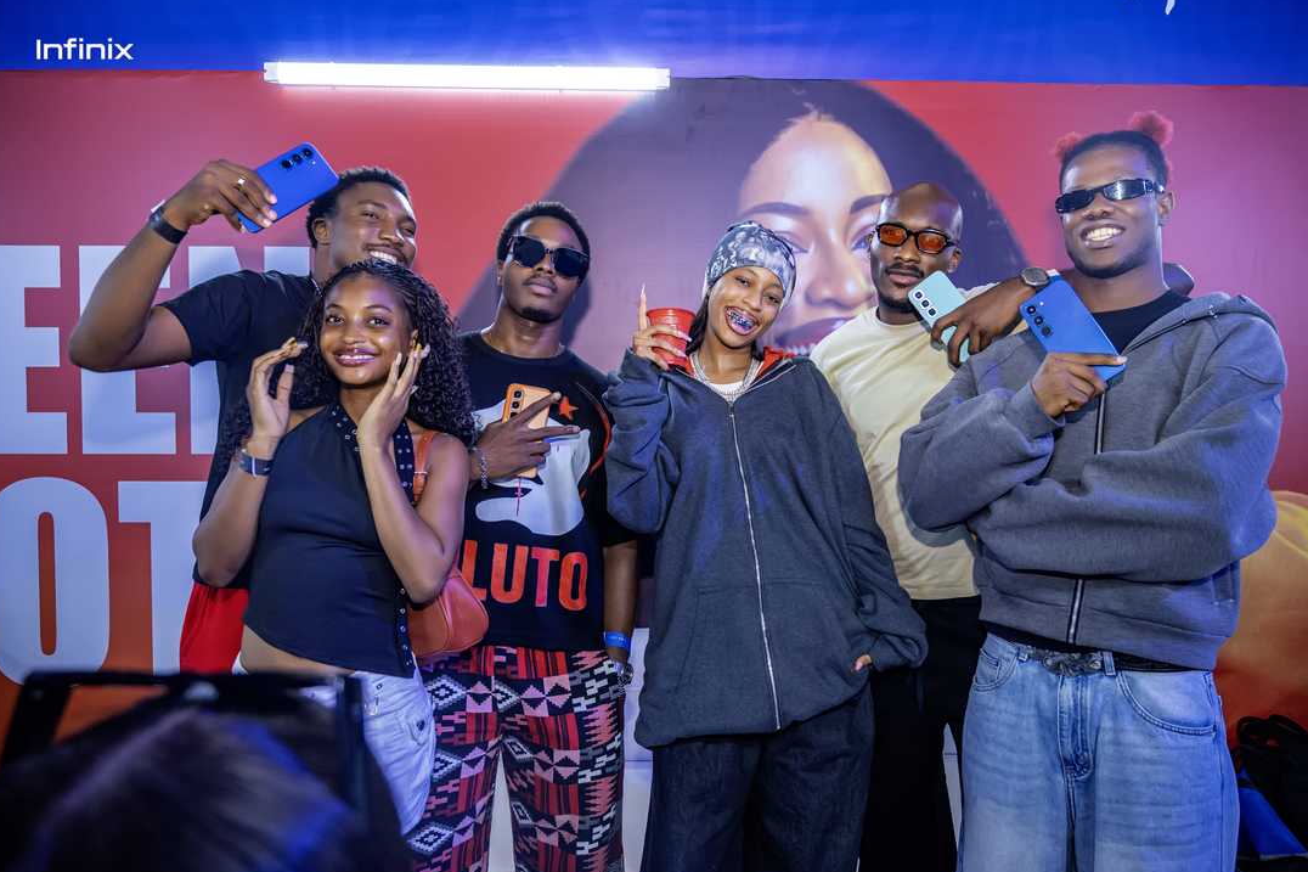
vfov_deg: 51.3
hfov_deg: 71.5
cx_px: 666
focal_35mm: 25
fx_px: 908
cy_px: 450
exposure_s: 1/200
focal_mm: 24
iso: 2500
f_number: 4
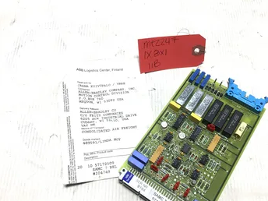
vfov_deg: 39.6
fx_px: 279
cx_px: 151
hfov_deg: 51.2
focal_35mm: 36
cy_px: 116
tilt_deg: -64.1
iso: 32
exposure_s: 1/120
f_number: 2.4
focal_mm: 3.3
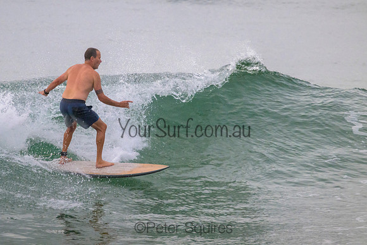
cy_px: 98
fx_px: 9767
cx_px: 147
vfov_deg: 1.4
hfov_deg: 2.2
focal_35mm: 958
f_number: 11
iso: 3600
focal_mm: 800
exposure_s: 1/2000
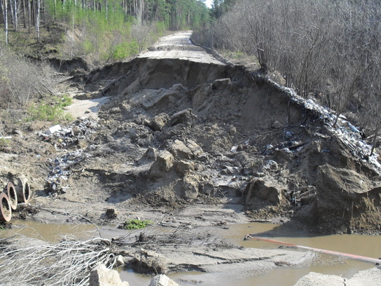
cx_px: 180
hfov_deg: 42.1
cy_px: 177
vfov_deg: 32.1
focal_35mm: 45
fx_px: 495
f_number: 3.2
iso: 100
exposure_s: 1/500
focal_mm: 6.3
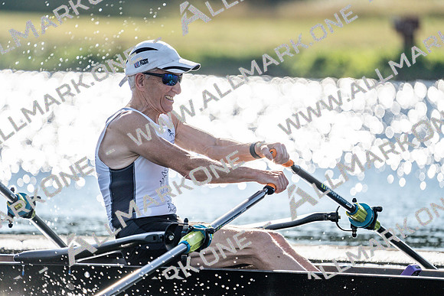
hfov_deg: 4.2
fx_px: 6118
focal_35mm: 496
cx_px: 222
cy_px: 148
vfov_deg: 2.8
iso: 100
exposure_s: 1/1600
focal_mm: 496
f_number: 6.3
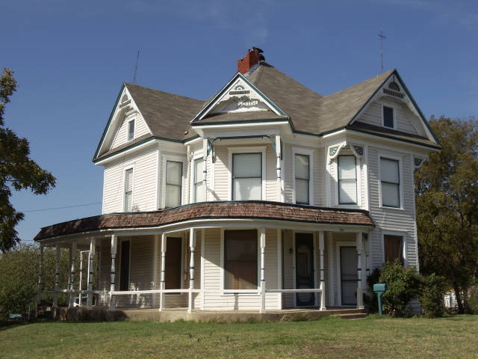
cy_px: 180
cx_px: 239
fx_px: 842
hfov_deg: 31.7
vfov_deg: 24.0
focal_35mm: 61
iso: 80
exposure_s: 1/250
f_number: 8.1
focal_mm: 8.3
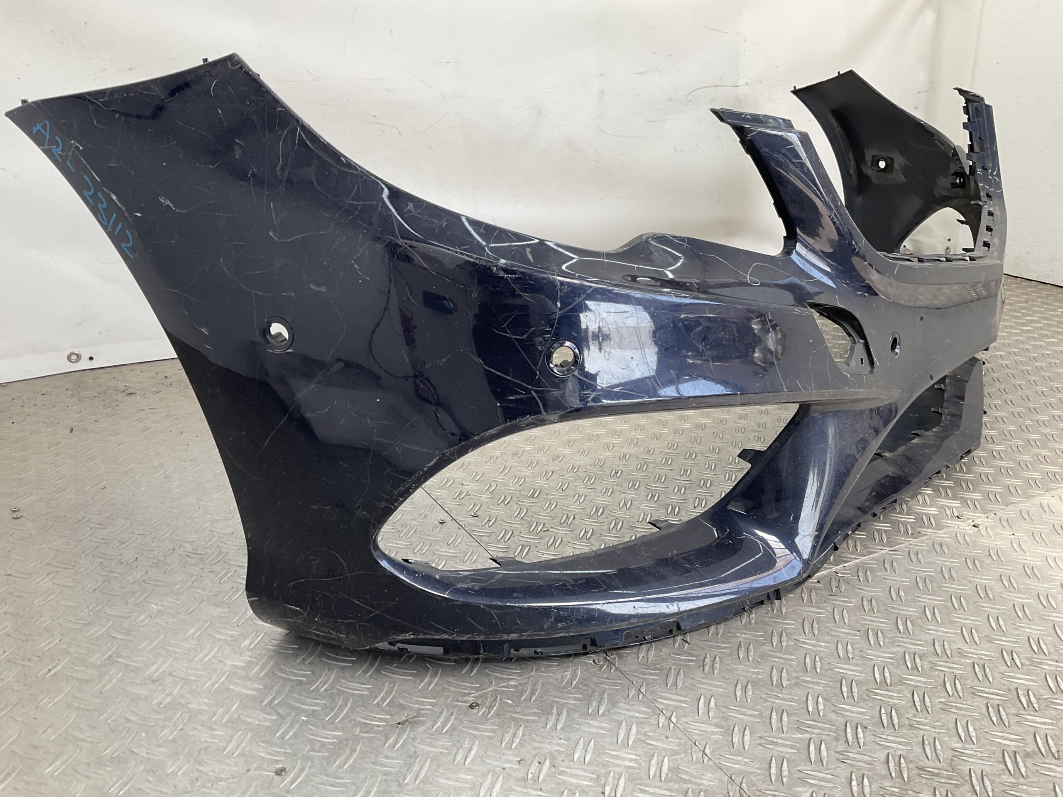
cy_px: 398
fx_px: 891
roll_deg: -1.6
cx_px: 532
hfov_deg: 61.7
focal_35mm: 29
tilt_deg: -20.5
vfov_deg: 48.2
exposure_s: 1/126
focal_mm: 3
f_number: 1.8
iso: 16
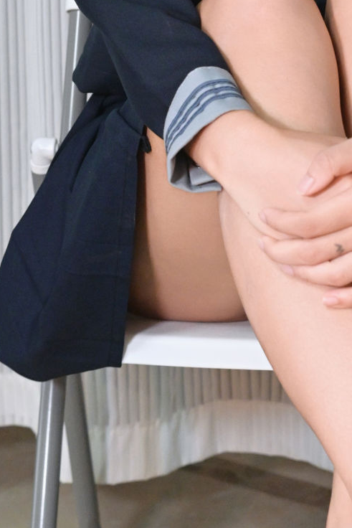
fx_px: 1935
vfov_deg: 15.0
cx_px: 389
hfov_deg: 10.3
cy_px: -104
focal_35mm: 132
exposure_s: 1/100
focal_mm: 36
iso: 3200
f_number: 5
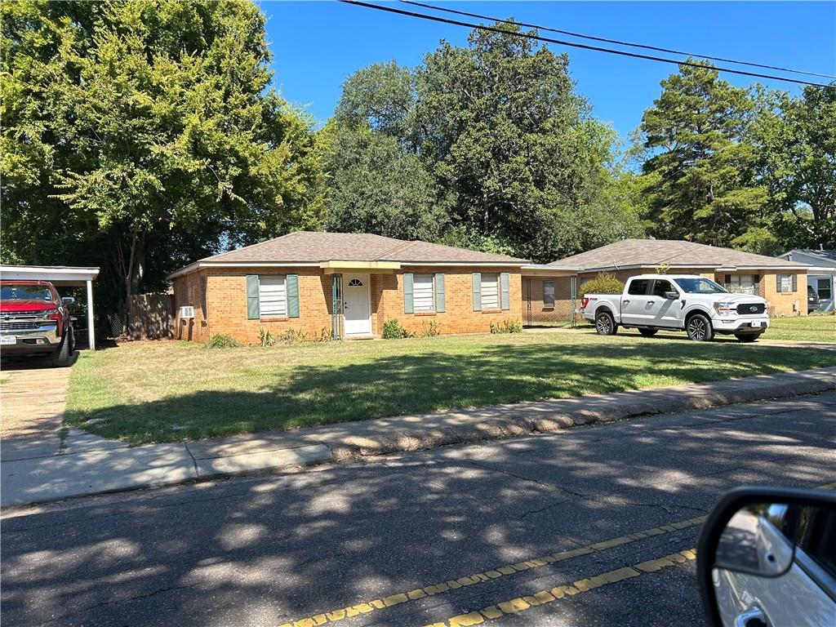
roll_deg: +1.8
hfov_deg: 67.3
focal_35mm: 26
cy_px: 314
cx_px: 418
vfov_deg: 53.1
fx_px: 628
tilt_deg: -1.0
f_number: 1.5
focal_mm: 5.7
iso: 50
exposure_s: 1/1808
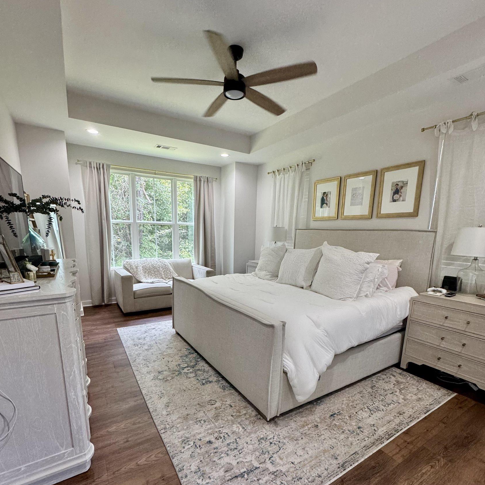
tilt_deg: -11.6
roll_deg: -0.7
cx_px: 239
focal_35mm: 17
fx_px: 269
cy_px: 282
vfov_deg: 83.3
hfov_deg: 84.0
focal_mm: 2.22
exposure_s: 1/120
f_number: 2.2
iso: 200
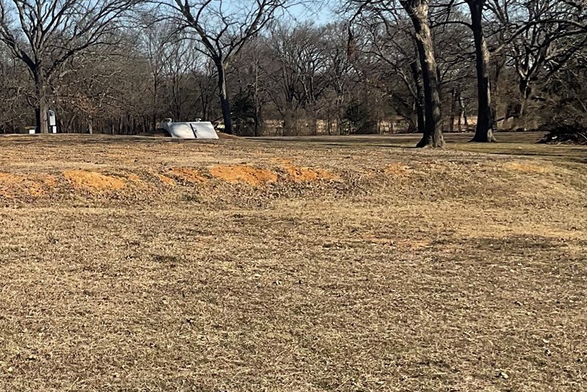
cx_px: 58
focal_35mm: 74
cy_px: 183
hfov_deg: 26.4
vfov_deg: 18.4
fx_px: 1207
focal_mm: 3
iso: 16
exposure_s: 1/1786
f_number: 1.8
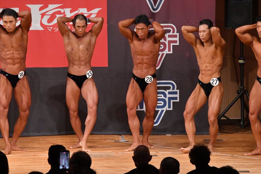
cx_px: 130
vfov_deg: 5.1
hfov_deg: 7.6
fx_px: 1957
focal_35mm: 270
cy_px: 87
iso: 10000
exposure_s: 1/400
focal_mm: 180
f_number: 5.6
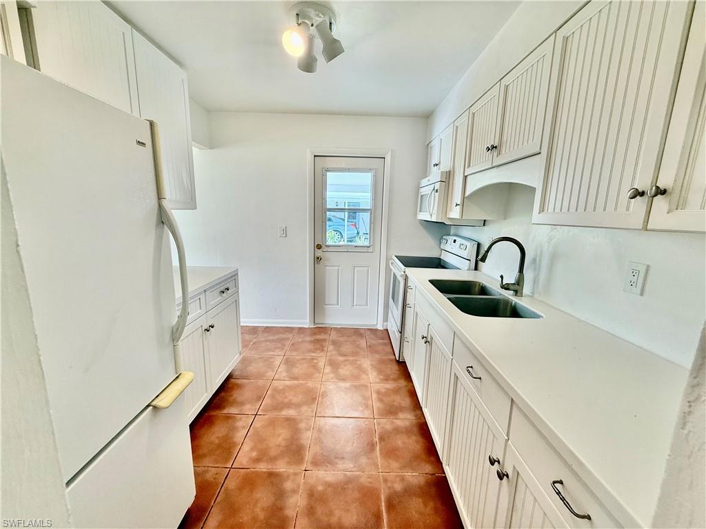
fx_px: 286
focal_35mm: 14
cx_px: 353
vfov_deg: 85.7
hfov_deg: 102.1
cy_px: 264
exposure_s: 1/120
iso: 125
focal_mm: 2.22
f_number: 2.2
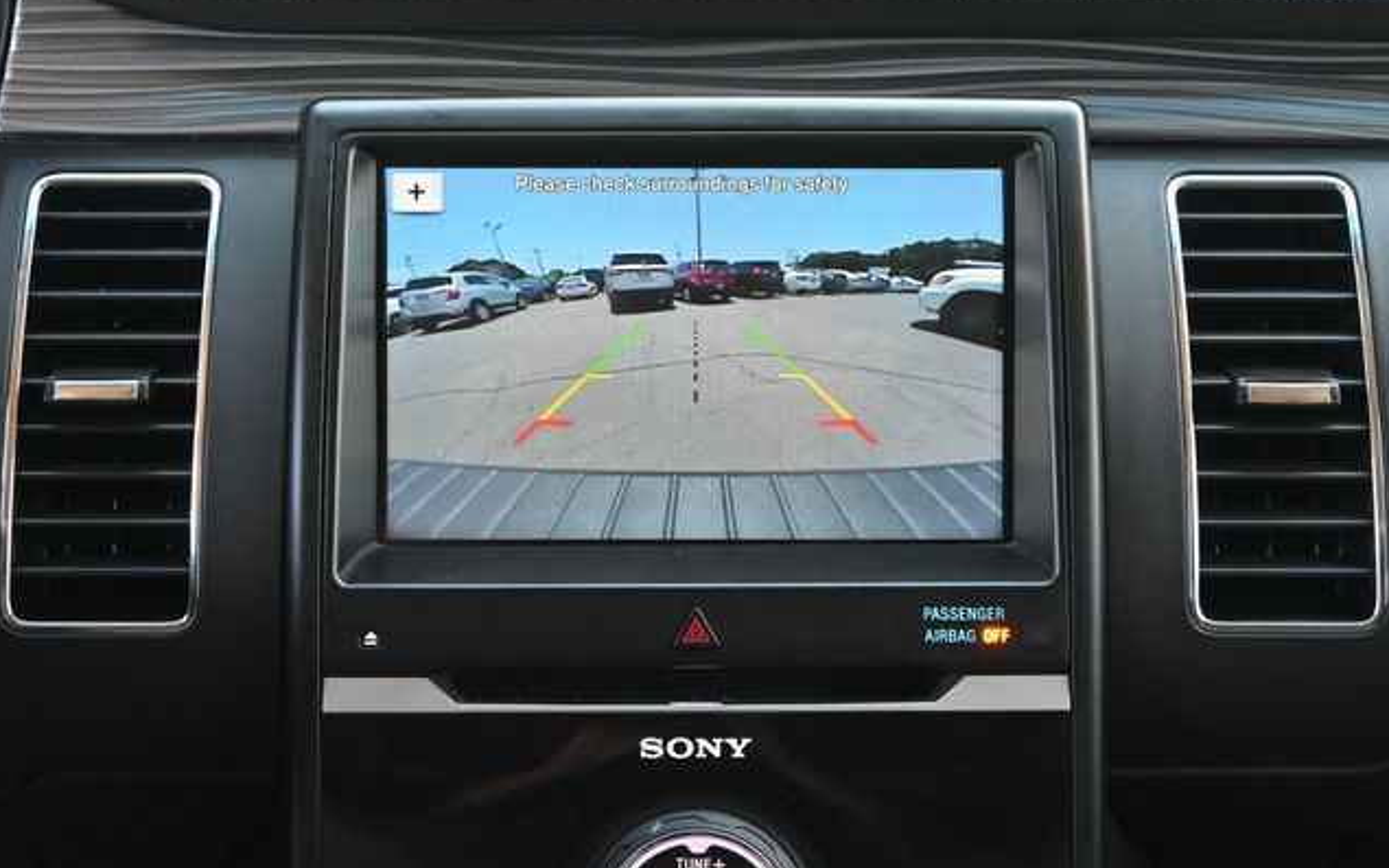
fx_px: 2915
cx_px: 691
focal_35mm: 77
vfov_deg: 16.9
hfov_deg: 26.8
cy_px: 415
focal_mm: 50
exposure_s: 1/125
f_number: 6.3
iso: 2500
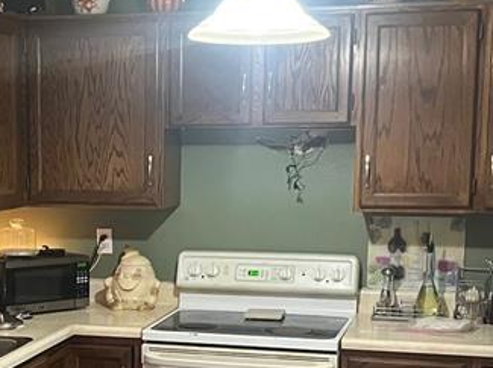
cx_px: 105
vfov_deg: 17.7
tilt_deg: -11.2
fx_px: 1167
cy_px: 328
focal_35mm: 82
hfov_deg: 23.5
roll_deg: -0.2
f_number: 1.6
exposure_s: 1/60
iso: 500
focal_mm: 5.1
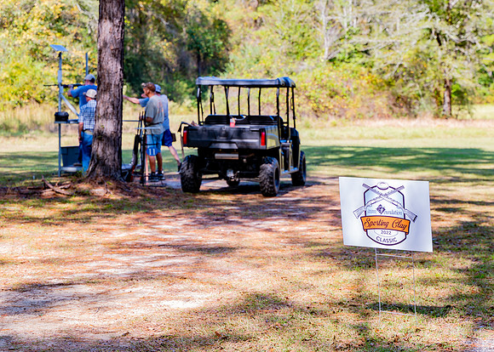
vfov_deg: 17.0
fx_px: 1183
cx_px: 253
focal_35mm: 84
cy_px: 169
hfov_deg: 23.6
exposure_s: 1/160
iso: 100
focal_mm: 68
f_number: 4.5
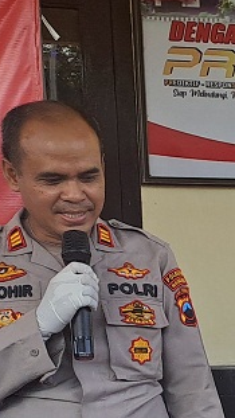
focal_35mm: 105
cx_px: 591
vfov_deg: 19.8
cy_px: 411
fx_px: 1163
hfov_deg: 9.9
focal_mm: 4.65
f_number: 1.8
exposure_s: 1/279
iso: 32
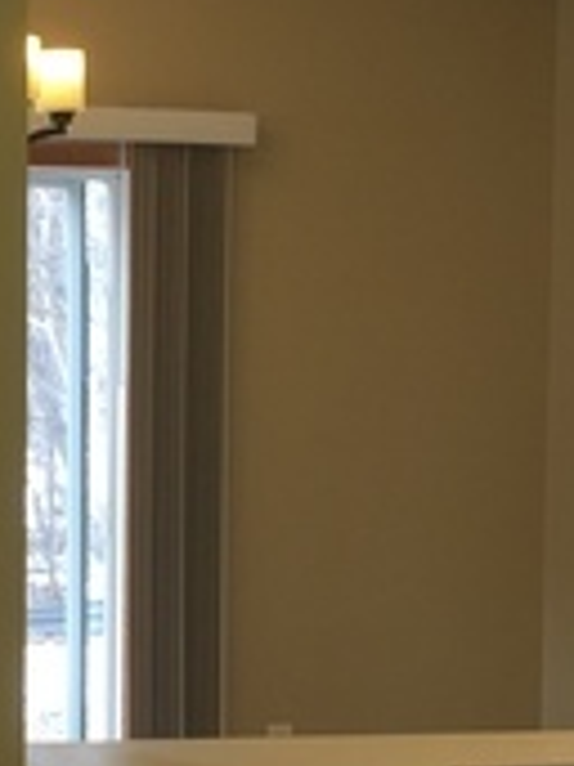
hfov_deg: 13.1
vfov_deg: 17.3
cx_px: 215
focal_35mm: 113
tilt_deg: -4.8
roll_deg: -1.2
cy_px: 625
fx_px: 2501
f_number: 2.2
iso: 40
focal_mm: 4.15
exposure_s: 1/60
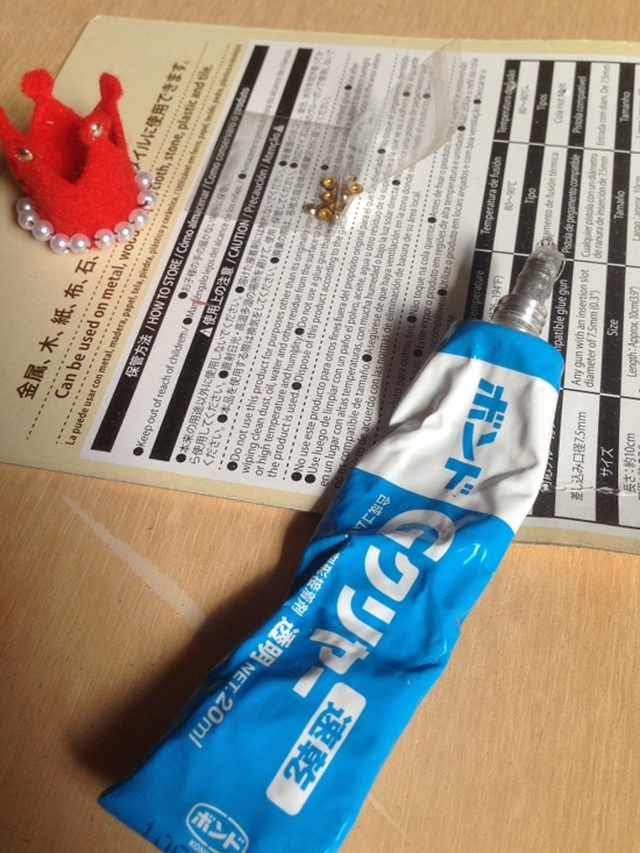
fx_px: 887
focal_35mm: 36
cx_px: 301
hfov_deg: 39.7
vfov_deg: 51.3
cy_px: 421
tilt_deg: -52.8
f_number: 2.4
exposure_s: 1/165
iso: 50
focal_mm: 4.12
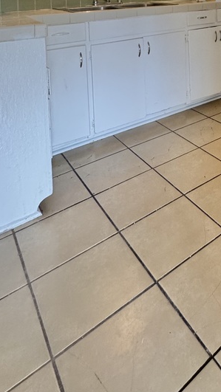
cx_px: 248
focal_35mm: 31
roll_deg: +1.4
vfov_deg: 49.9
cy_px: -6
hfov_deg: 32.8
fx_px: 323
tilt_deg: -1.8
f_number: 2.2
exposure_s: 1/120
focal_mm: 2.22
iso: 200
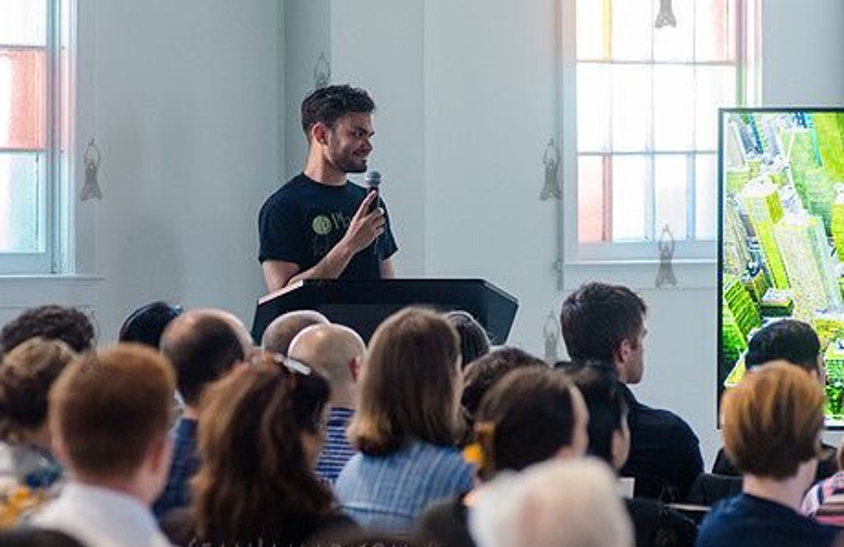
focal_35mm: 203
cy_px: 234
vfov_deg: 6.6
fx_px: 4718
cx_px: 337
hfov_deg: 10.2
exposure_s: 1/320
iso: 4000
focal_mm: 155
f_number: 4
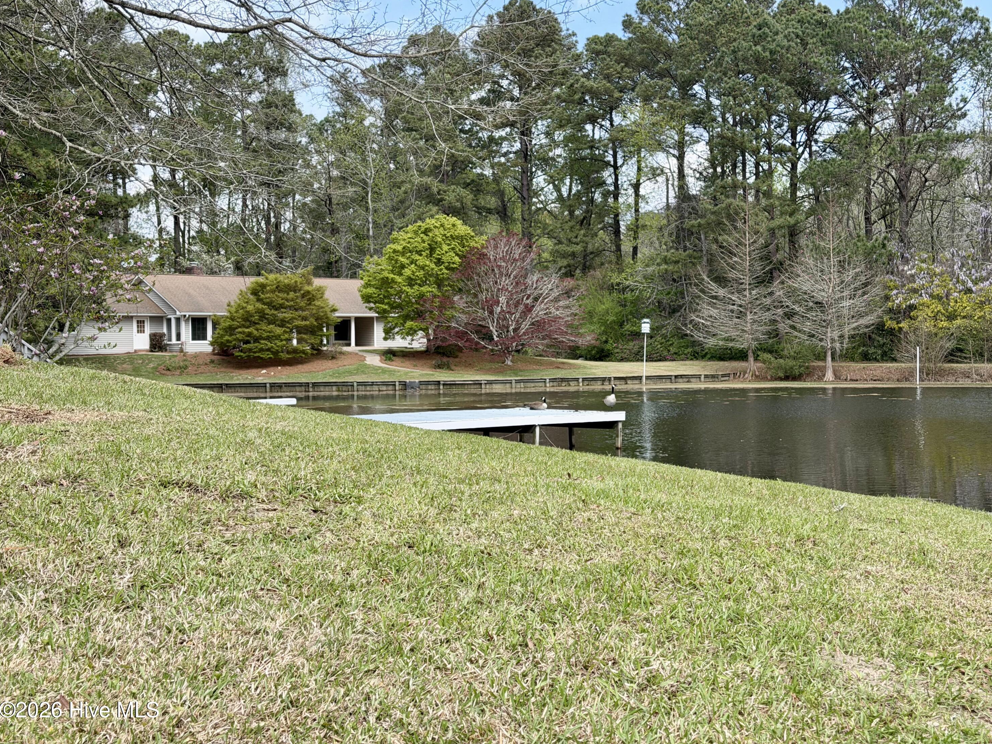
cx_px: 504
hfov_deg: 38.9
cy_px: 365
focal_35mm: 49
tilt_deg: -0.9
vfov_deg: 29.7
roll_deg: +0.8
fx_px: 1404
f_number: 1.78
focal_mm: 6.76
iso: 80
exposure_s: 1/2088
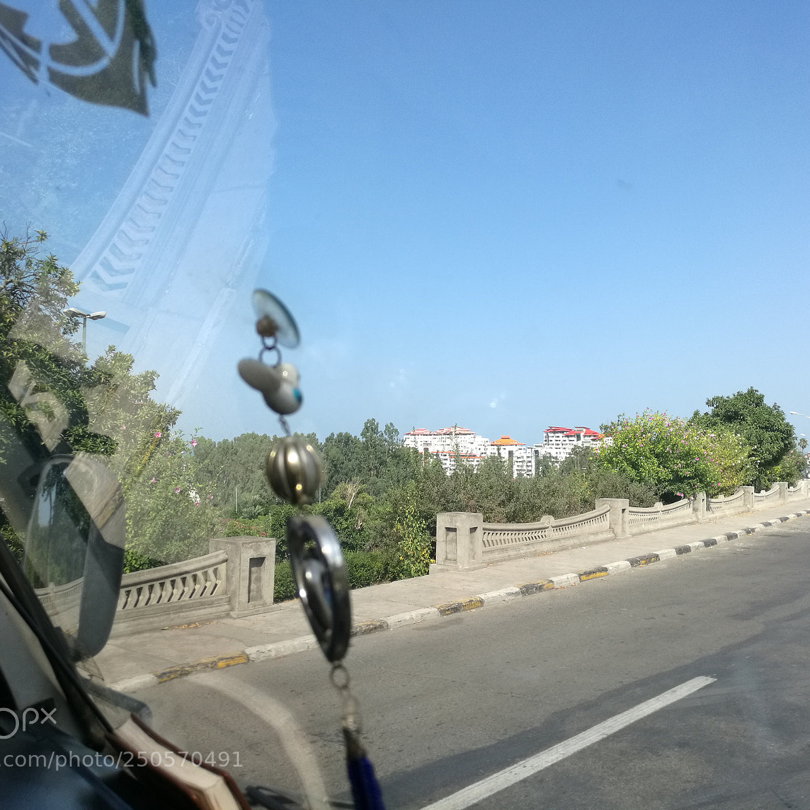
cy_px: 405
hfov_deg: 51.1
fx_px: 847
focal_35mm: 32
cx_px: 431
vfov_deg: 51.1
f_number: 2
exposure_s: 1/674
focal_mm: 4.04
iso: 50
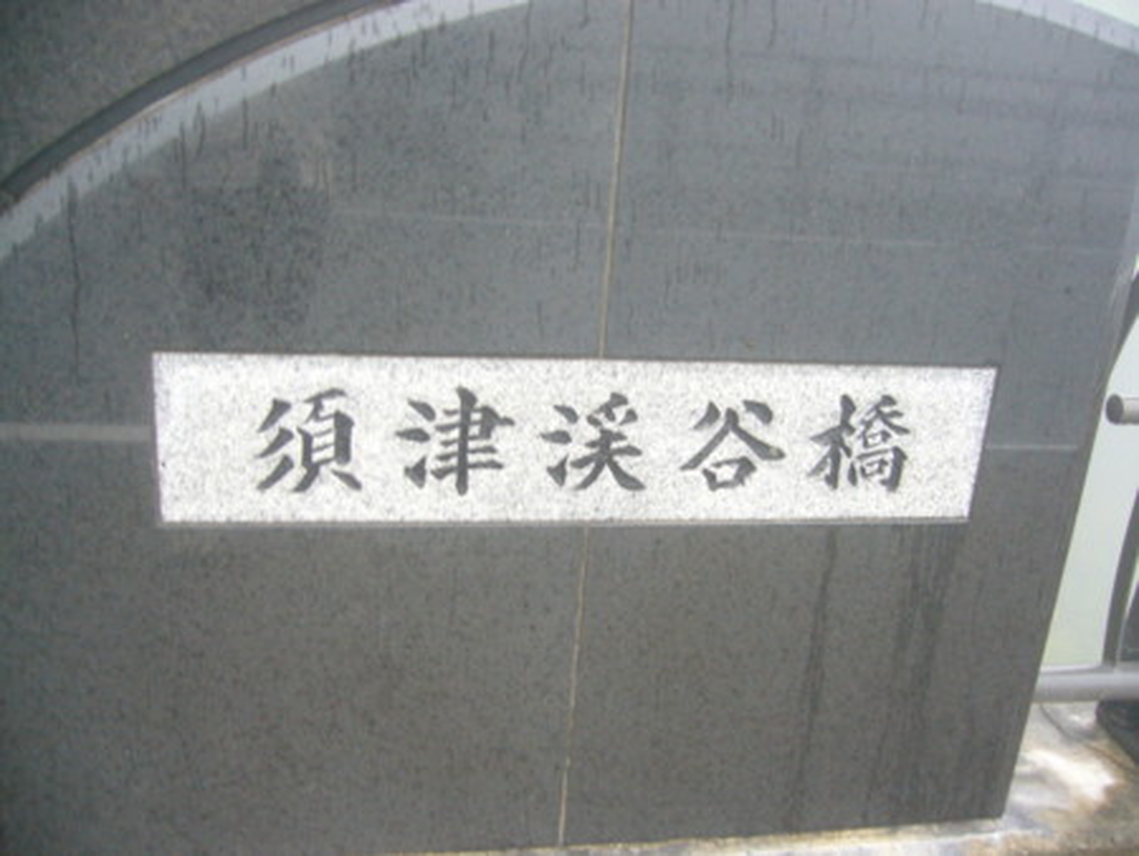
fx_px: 1152
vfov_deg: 40.7
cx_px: 570
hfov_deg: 52.6
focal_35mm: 35
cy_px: 428
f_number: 2.8
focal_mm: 5.8
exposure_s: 1/10
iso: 200
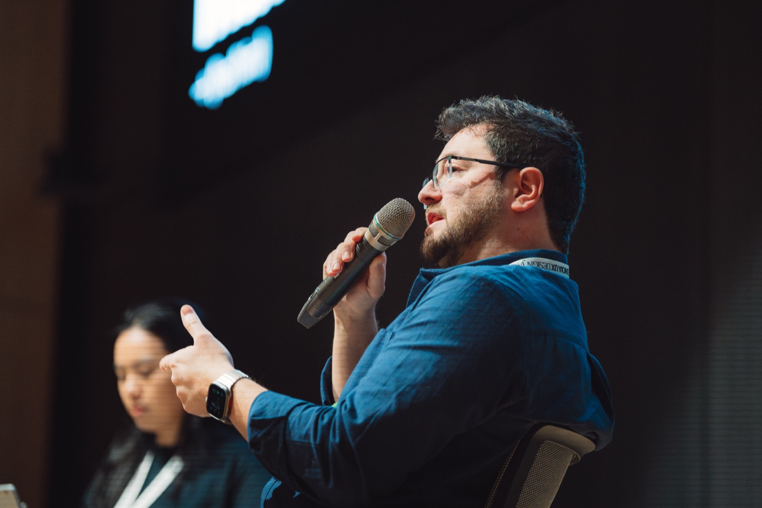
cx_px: 381
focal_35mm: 149
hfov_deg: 13.8
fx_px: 3153
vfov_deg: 9.2
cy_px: 254
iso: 6400
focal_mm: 149
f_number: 2.8
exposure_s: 1/250
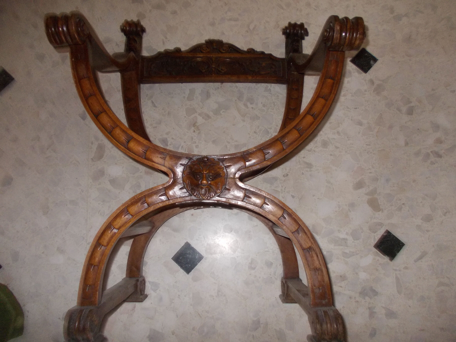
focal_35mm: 28
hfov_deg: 63.4
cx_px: 228
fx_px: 369
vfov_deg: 49.7
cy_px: 171
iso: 200
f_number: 2.7
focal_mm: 4
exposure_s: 1/25
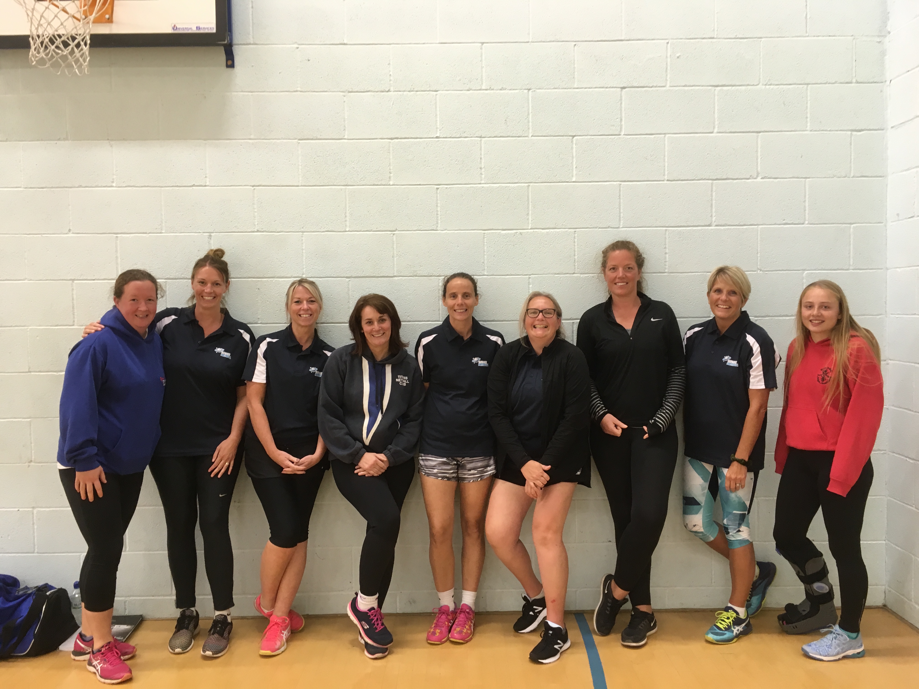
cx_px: 460
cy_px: 344
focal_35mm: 29
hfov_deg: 61.7
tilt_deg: -2.2
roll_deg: +0.7
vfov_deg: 48.2
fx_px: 770
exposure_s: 1/33
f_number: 2.2
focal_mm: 4.15
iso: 100
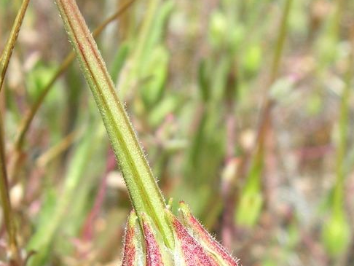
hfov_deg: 19.6
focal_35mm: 100
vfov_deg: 14.6
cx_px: 208
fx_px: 1023
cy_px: 259
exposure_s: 1/332
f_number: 4.8
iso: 64
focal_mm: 7.8
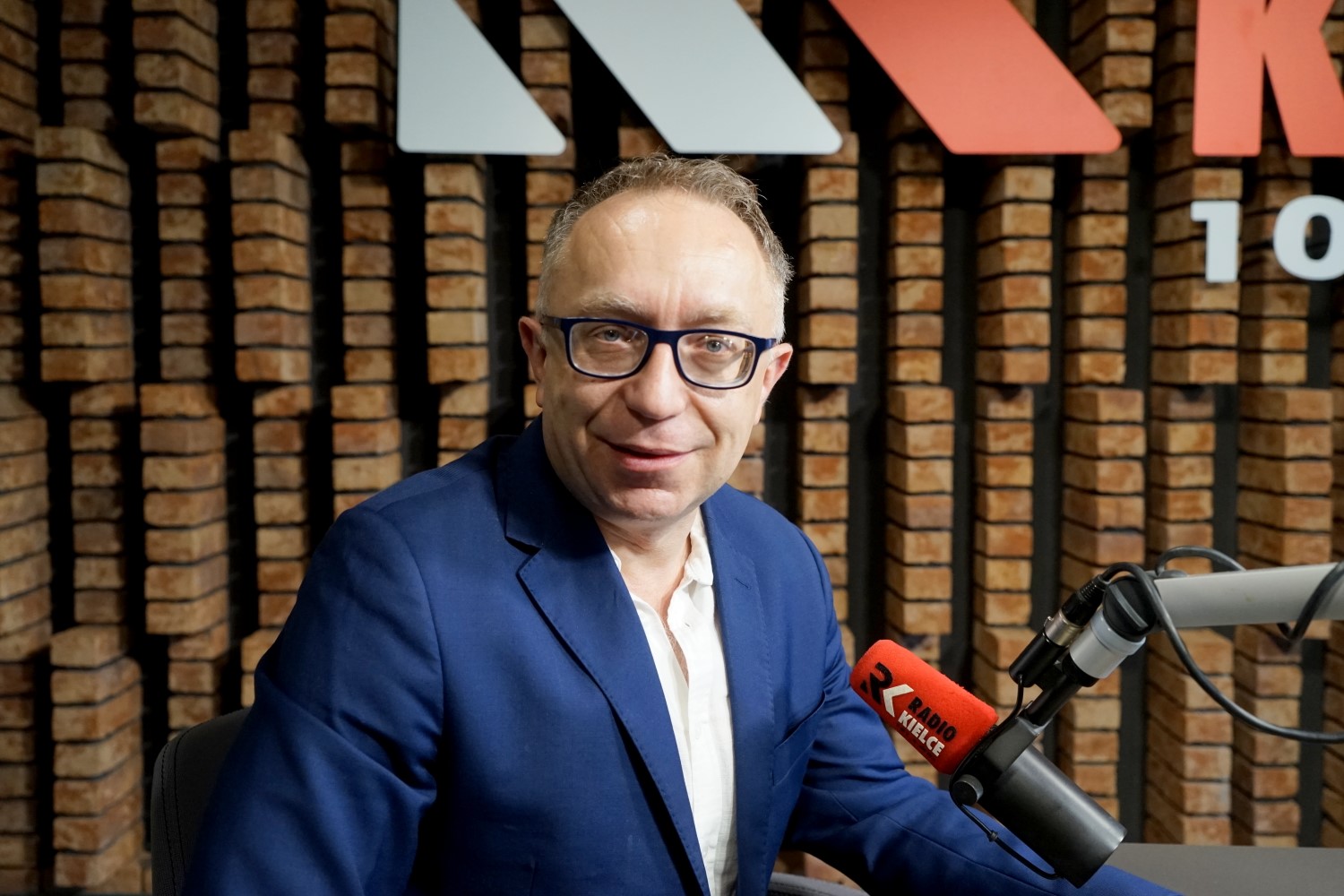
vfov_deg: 42.3
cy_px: 448
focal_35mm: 31
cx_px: 672
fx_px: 1157
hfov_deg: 60.3
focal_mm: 31
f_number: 4
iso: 2500
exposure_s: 1/160
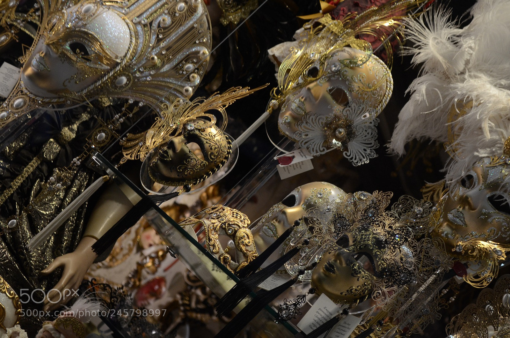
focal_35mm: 82
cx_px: 255
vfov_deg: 16.5
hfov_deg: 24.7
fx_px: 1166
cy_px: 169
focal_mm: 55
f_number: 5.6
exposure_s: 1/250
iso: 1000
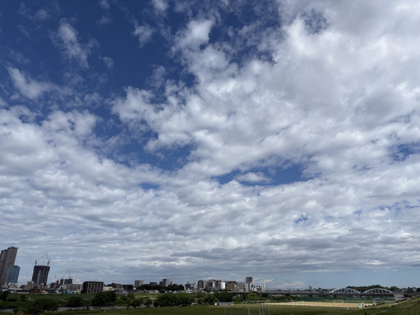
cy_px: 158
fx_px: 315
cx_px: 210
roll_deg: +0.0
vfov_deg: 53.1
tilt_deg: +23.7
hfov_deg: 67.3
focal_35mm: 26
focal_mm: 5.96
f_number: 1.6
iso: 50
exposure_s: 1/8850
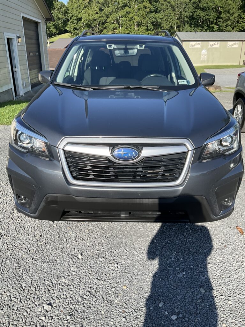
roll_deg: +0.1
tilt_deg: -21.6
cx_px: 122
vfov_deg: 61.7
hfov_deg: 48.2
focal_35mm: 29
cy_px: 164
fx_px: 274
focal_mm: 3
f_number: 1.8
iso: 16
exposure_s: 1/997
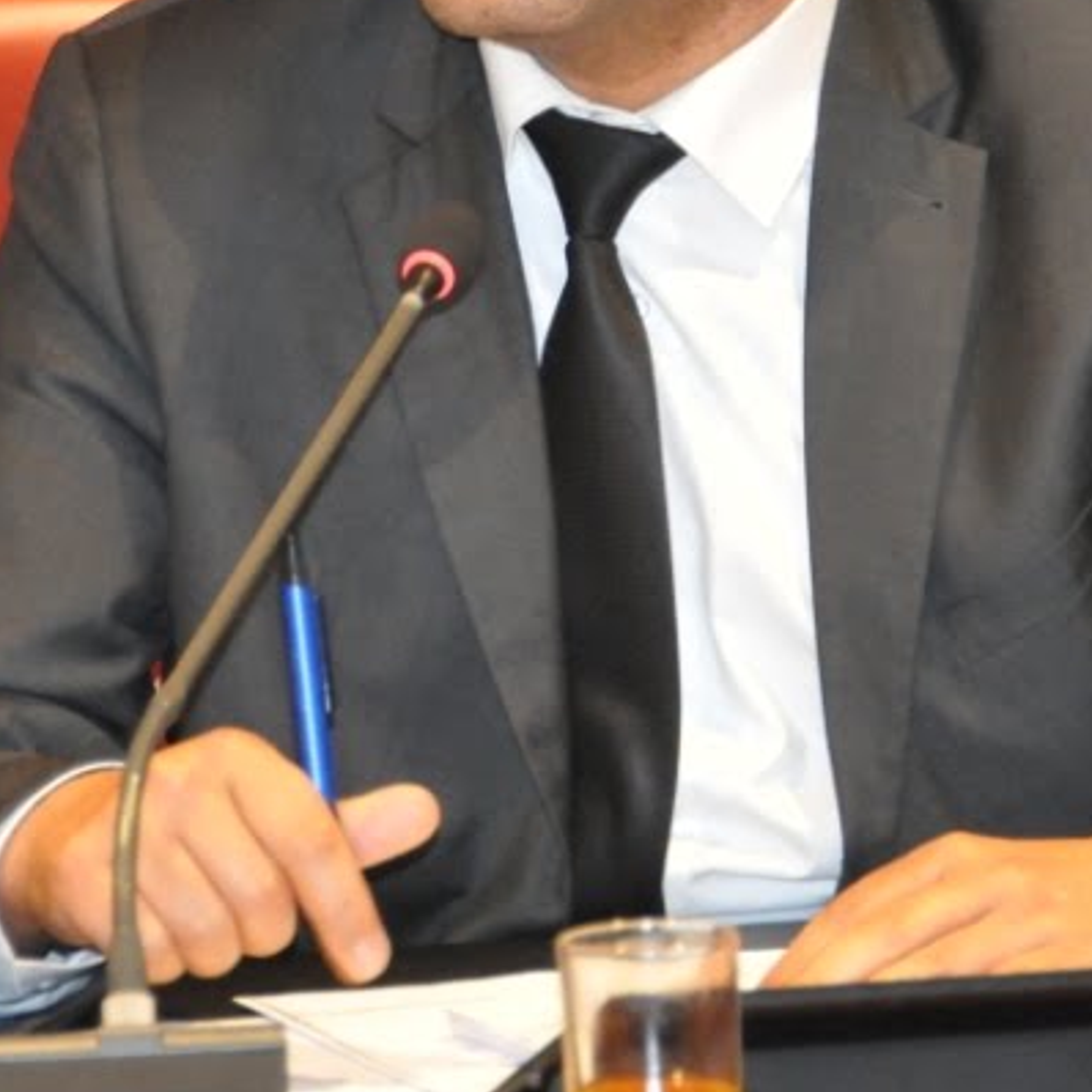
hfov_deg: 4.5
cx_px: 628
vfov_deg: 4.5
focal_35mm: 393
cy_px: 189
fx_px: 14026
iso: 3200
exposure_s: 1/60
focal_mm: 120
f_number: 5.3
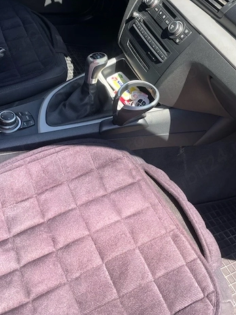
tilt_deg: -37.9
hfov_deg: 32.2
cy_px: 78
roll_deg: -9.9
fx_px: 409
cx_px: 128
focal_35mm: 45
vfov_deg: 40.8
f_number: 1.6
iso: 32
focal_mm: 4.2
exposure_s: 1/412
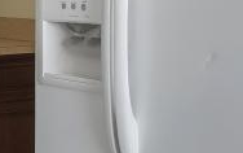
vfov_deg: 12.9
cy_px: 9
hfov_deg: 16.9
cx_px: -200
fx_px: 670
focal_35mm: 101
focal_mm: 7
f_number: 4
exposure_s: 1/60
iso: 500
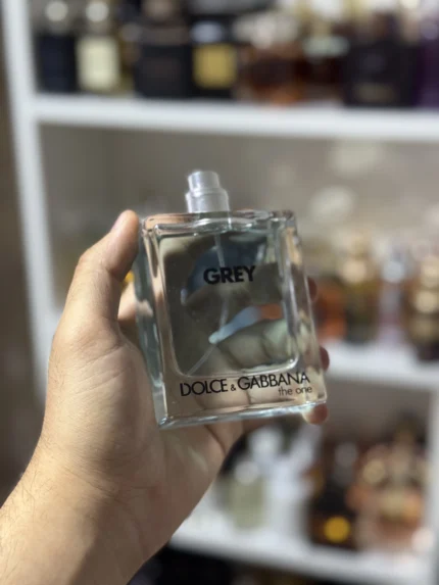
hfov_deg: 30.3
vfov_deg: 39.6
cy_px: 292
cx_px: 220
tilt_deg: -21.0
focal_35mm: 48
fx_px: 811
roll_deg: +0.9
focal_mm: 6.76
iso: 200
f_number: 1.78
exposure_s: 1/50
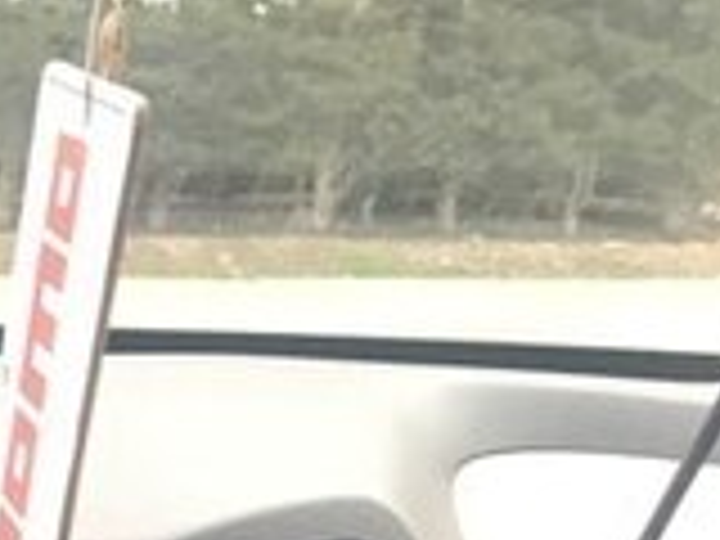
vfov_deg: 11.1
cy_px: 1105
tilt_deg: -26.3
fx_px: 2496
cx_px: -716
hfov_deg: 13.9
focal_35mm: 120
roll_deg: -3.1
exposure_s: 1/33
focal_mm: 4.15
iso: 40
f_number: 2.2
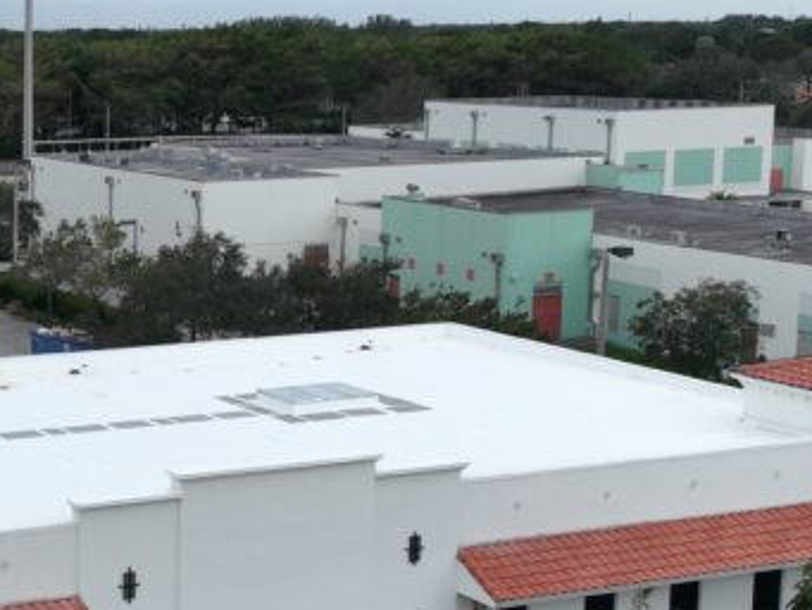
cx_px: -193
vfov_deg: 20.4
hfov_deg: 24.2
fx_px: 1690
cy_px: 278
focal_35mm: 72
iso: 100
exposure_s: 1/100
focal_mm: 12.29
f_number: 2.8
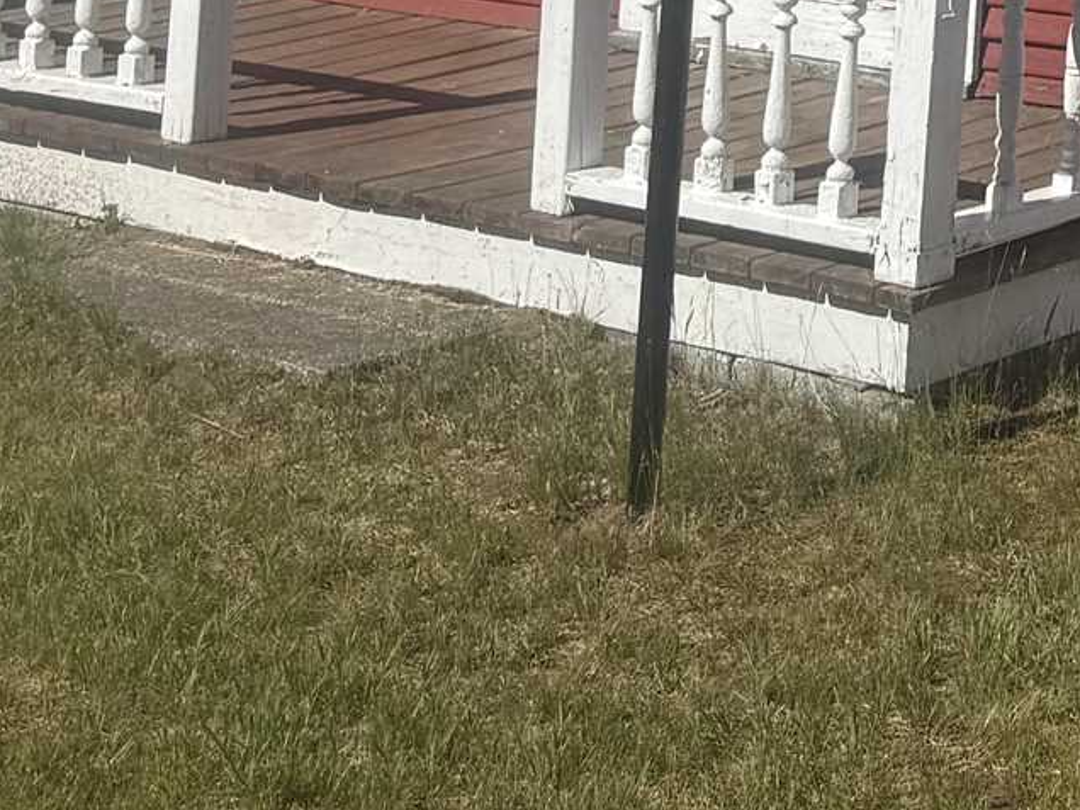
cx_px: 1559
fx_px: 3619
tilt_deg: +4.7
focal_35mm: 116
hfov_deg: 15.8
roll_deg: +1.0
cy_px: -859
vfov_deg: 11.4
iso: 80
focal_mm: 6.76
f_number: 1.78
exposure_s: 1/6173
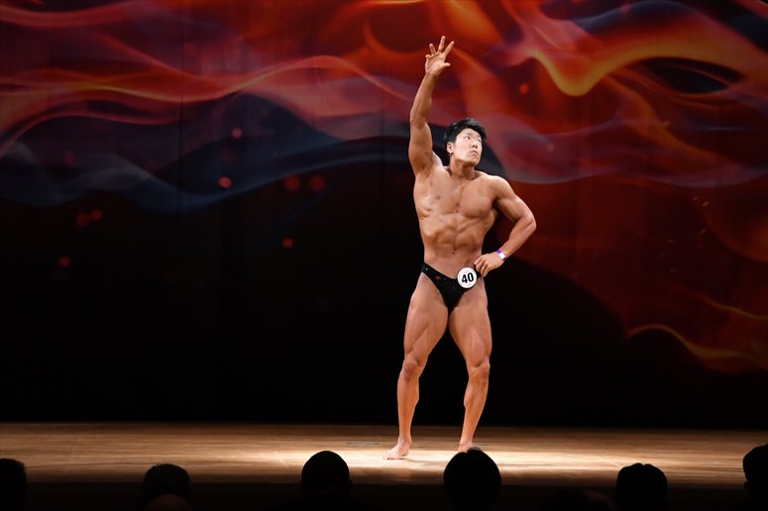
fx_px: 3902
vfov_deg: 7.5
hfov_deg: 11.2
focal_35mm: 183
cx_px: 384
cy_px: 256
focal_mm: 122
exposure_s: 1/400
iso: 4000
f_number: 5.6
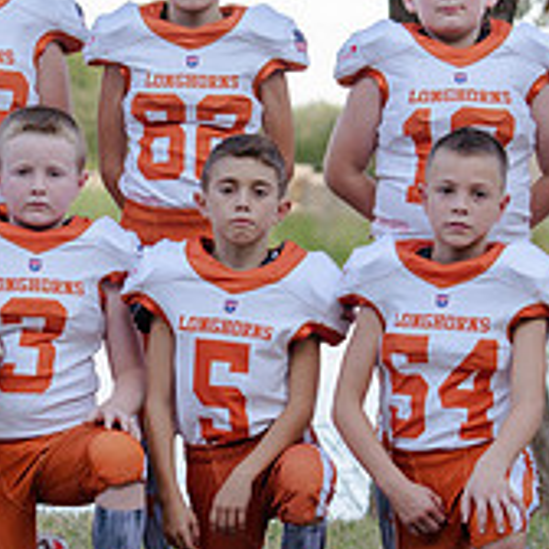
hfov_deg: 8.0
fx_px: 3948
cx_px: 229
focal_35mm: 220
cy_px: 255
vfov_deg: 8.0
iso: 320
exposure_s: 1/400
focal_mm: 70
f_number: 3.5
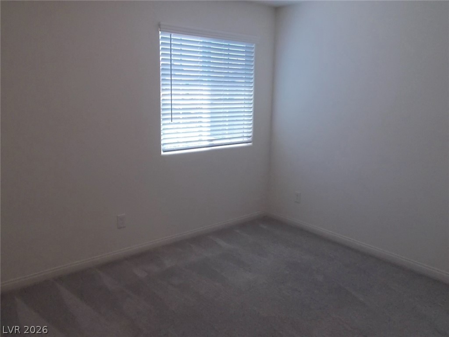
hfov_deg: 60.0
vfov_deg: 46.8
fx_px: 389
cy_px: 168
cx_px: 224
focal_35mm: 30
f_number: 3.4
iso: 250
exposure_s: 1/250
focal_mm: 5.3
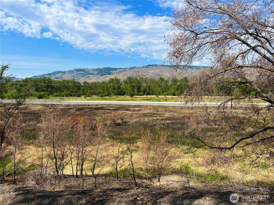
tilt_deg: -3.9
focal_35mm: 26
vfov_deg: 53.1
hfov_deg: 67.3
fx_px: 206
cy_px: 102
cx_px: 137
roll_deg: -0.6
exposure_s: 1/4444
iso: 50
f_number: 1.5
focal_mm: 5.7
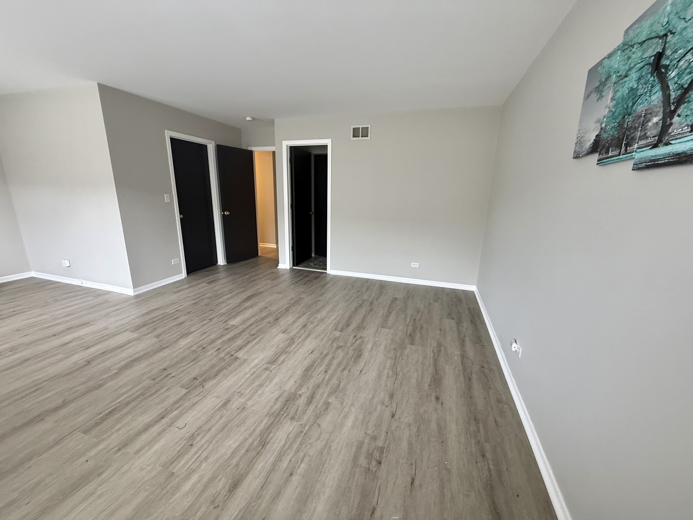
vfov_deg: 85.7
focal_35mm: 14
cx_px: 346
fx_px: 280
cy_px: 260
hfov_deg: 102.1
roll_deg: -1.1
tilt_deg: -13.4
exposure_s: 1/68
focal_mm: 2.22
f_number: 2.2
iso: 320
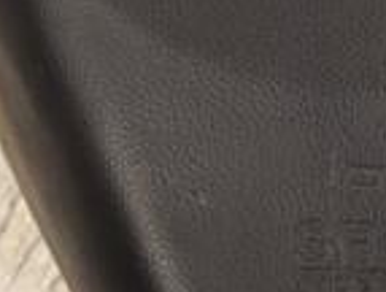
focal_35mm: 193
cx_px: 354
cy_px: -70
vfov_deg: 7.7
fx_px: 2158
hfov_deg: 10.2
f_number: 5.6
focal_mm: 32
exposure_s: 1/125
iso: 400
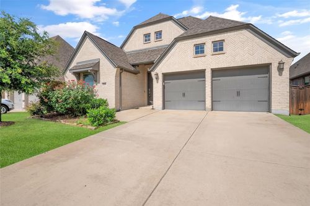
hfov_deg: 96.8
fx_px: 138
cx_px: 155
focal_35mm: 16
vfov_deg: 73.7
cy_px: 103
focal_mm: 16
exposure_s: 1/1000
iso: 100
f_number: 9
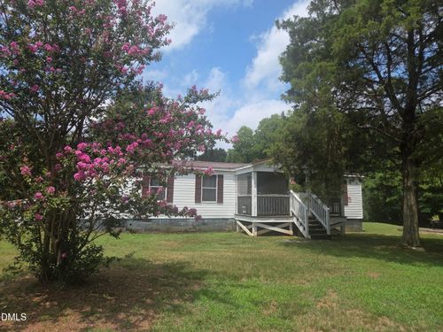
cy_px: 166
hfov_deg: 73.9
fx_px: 294
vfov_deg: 58.9
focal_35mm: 23
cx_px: 222
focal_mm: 5.4
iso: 80
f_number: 1.8
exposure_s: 1/4663
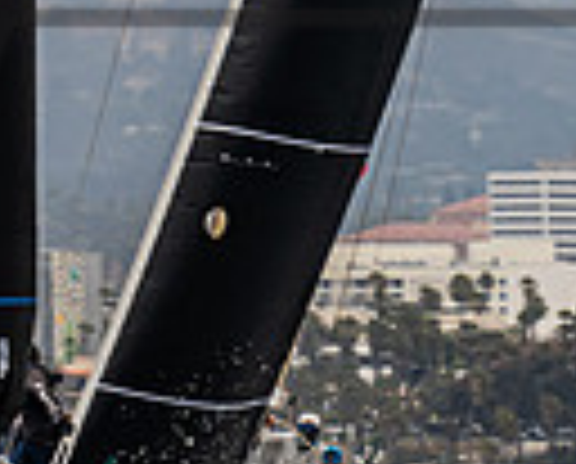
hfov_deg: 1.8
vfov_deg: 1.4
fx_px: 18556
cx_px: -513
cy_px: 182
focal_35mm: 1086
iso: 250
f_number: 6.3
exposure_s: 1/800
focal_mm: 200
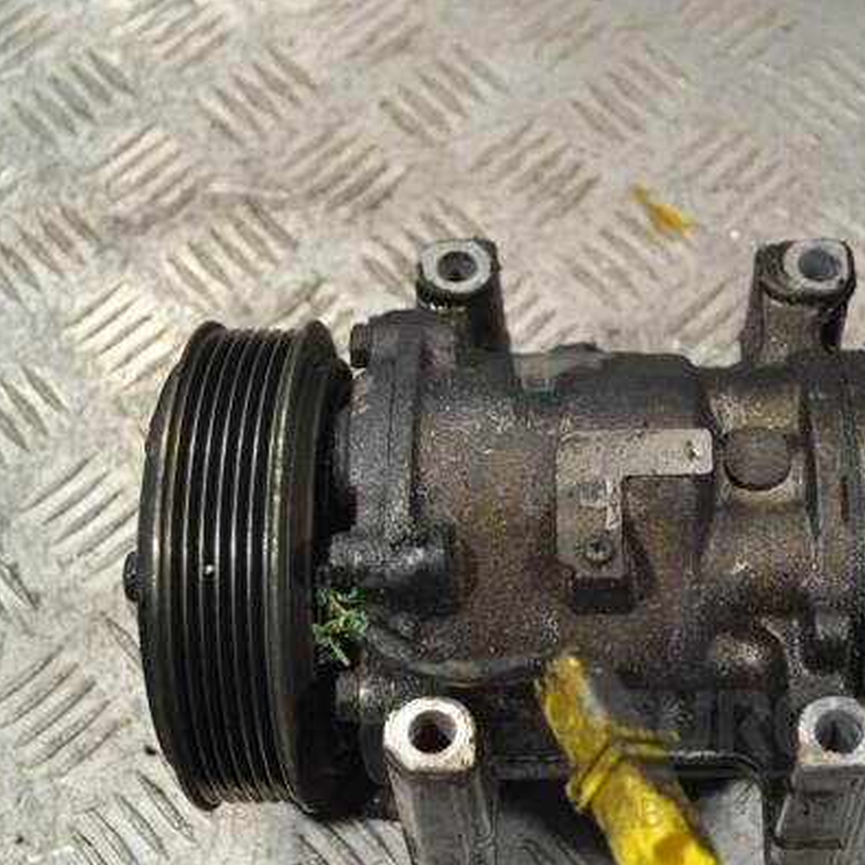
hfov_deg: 27.6
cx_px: 567
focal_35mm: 62
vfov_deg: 27.7
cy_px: 431
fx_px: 1753
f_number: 4.8
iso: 400
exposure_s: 1/100
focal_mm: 32
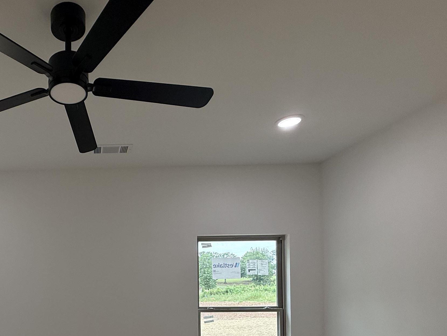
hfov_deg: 61.4
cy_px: 277
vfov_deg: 49.4
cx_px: 86
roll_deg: +0.4
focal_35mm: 26
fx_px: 336
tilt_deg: +2.3
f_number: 2.2
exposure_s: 1/120
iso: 80
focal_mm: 2.22
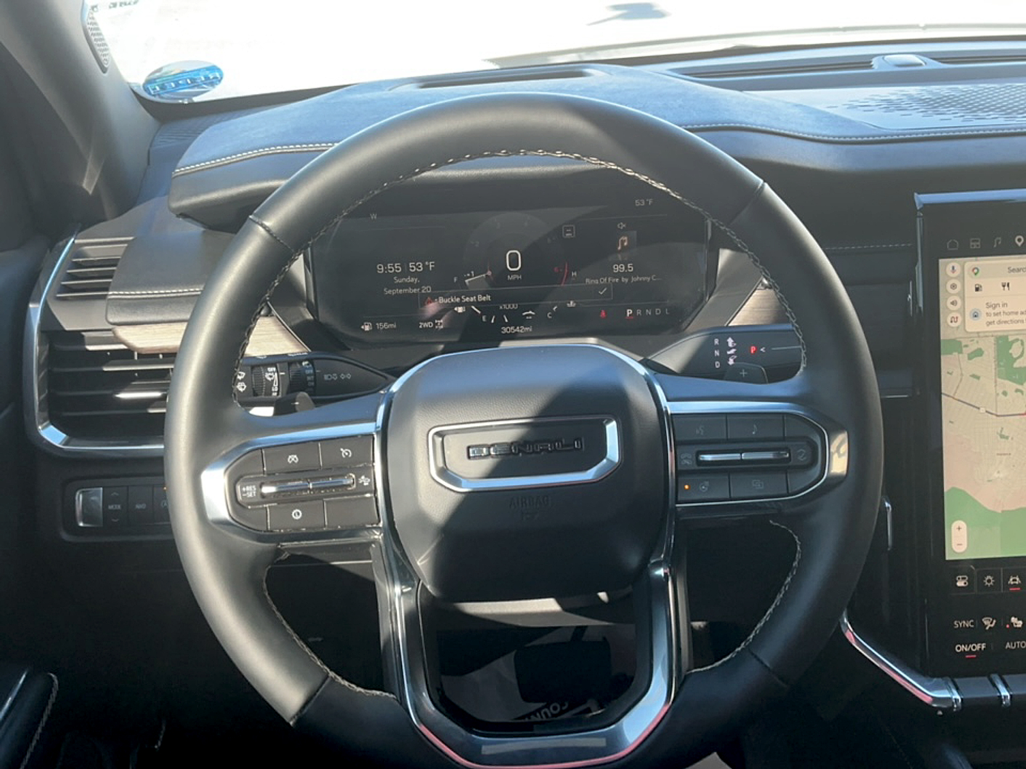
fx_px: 889
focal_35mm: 30
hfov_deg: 60.0
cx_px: 513
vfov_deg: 46.8
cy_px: 384
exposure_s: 1/60
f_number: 1.8
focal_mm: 3
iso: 32
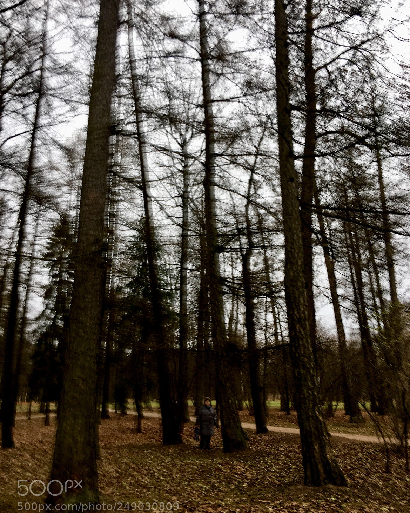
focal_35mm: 31
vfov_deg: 57.2
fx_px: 470
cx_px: 206
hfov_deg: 47.1
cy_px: 253
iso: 32
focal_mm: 4.15
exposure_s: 1/50
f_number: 2.2
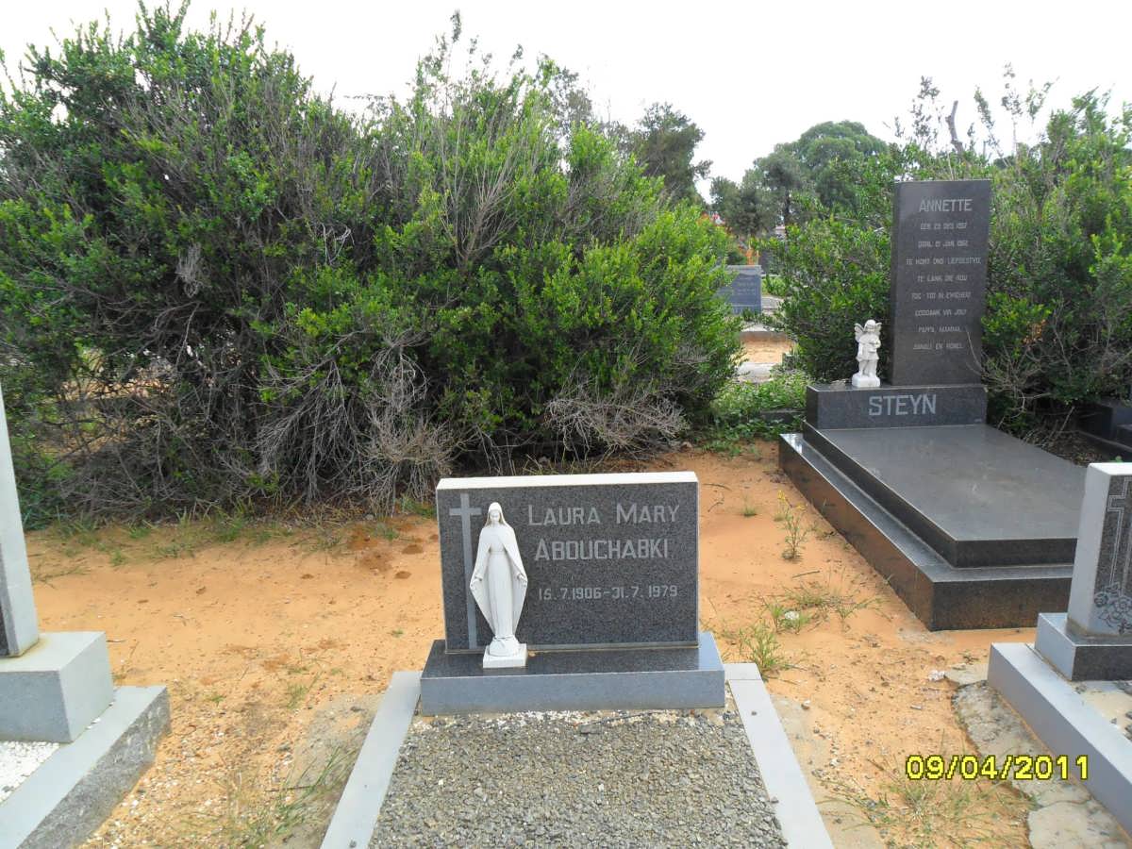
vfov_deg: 51.4
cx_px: 566
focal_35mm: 27
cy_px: 424
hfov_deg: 65.3
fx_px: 883
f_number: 3.5
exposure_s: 1/250
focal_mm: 4.9
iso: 100
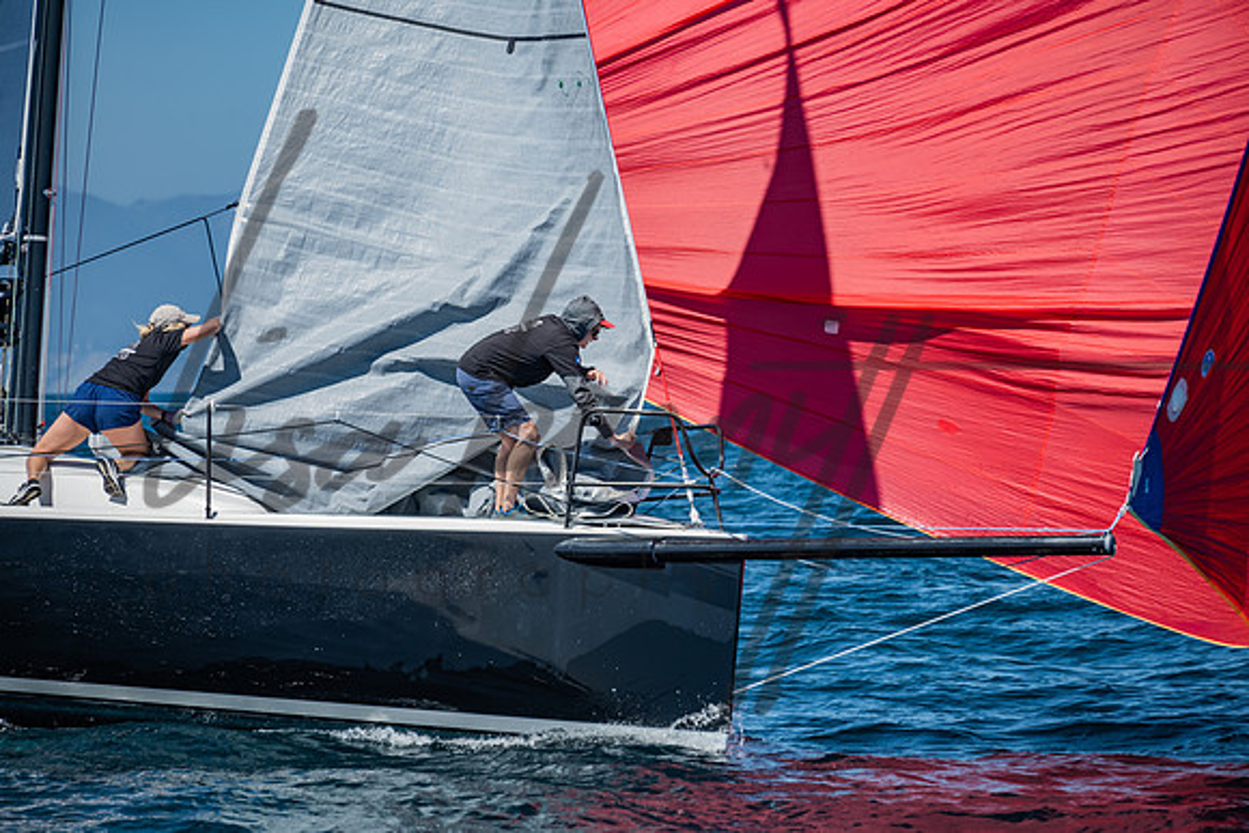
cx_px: 632
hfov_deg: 10.1
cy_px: 416
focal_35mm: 204
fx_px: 7090
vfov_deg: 6.7
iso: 160
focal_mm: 200
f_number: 6.3
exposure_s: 1/320
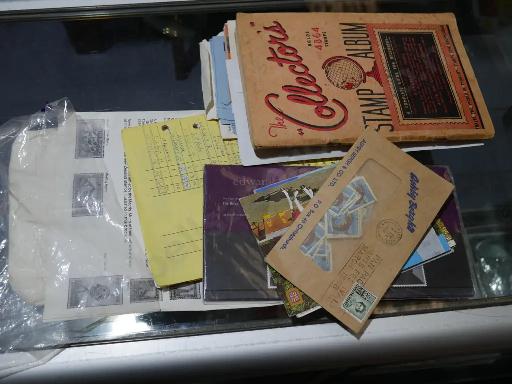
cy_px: 192
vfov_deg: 41.8
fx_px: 503
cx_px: 256
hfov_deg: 53.9
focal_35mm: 34
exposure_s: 1/125
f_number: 4.5
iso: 200
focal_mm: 17
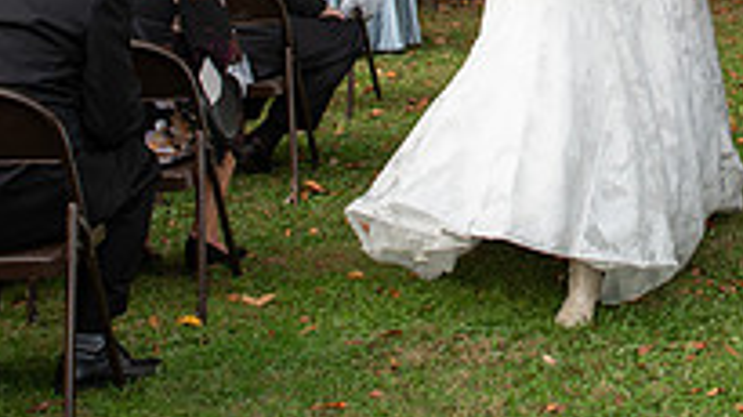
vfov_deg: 11.9
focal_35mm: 96
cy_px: -245
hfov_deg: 21.4
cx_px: 763
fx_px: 1890
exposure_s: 1/200
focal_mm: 24
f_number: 6.3
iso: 400
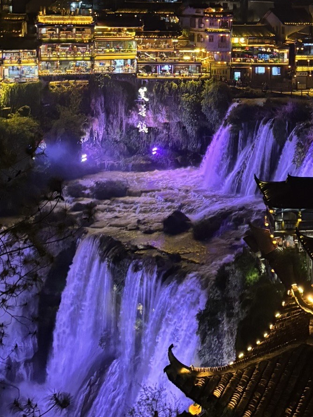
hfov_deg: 24.0
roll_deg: -1.0
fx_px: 723
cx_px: 255
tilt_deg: -1.5
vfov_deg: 30.2
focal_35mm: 60
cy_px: 11
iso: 500
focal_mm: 5.96
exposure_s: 1/25
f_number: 1.6
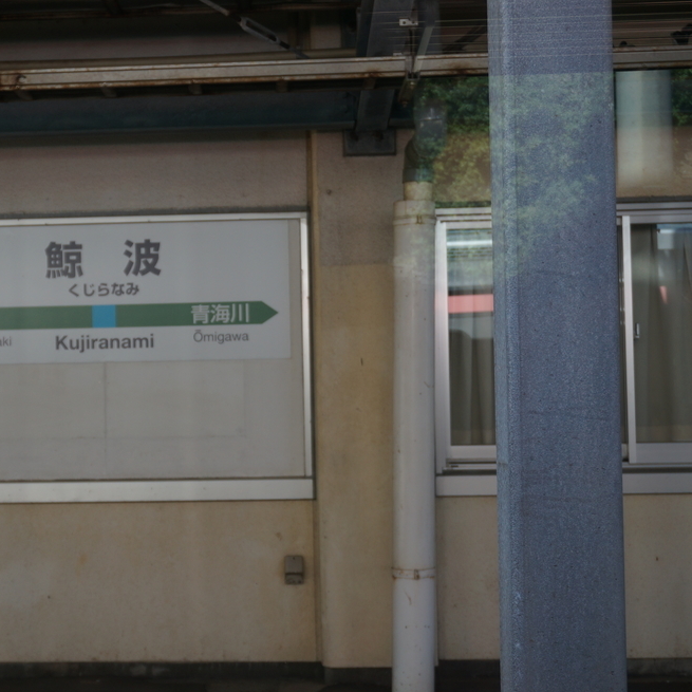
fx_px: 1395
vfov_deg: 27.9
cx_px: 172
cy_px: 354
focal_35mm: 62
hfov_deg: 27.5
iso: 200
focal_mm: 31
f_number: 5
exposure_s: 1/60
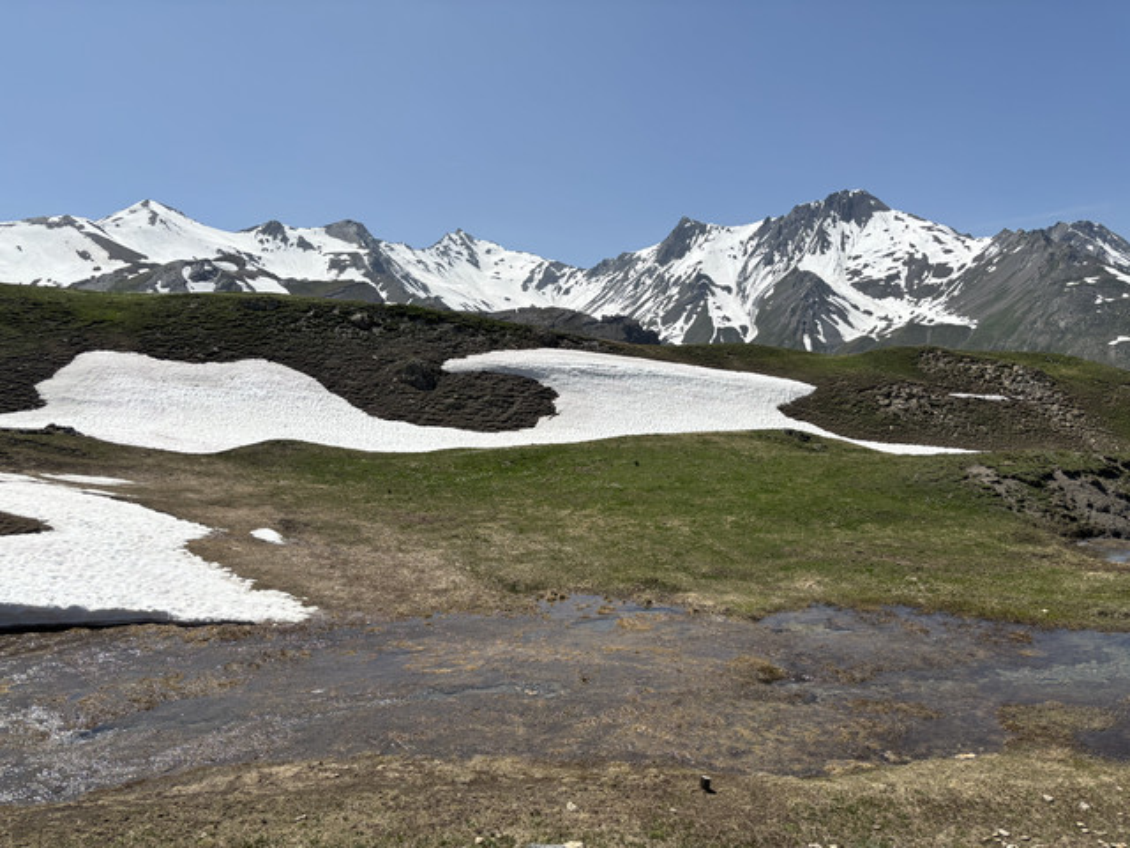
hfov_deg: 67.3
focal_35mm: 26
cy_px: 424
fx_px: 849
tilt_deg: -2.6
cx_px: 565
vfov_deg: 53.1
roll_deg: +2.5
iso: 50
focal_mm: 5.96
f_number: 1.6
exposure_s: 1/6711
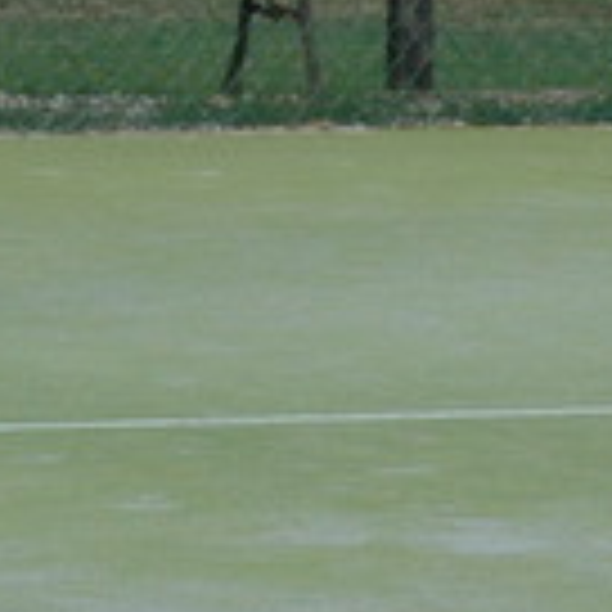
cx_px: -824
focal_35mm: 470
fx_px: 9401
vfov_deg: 3.7
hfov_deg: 3.7
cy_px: -533
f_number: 8
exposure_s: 1/250
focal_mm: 50
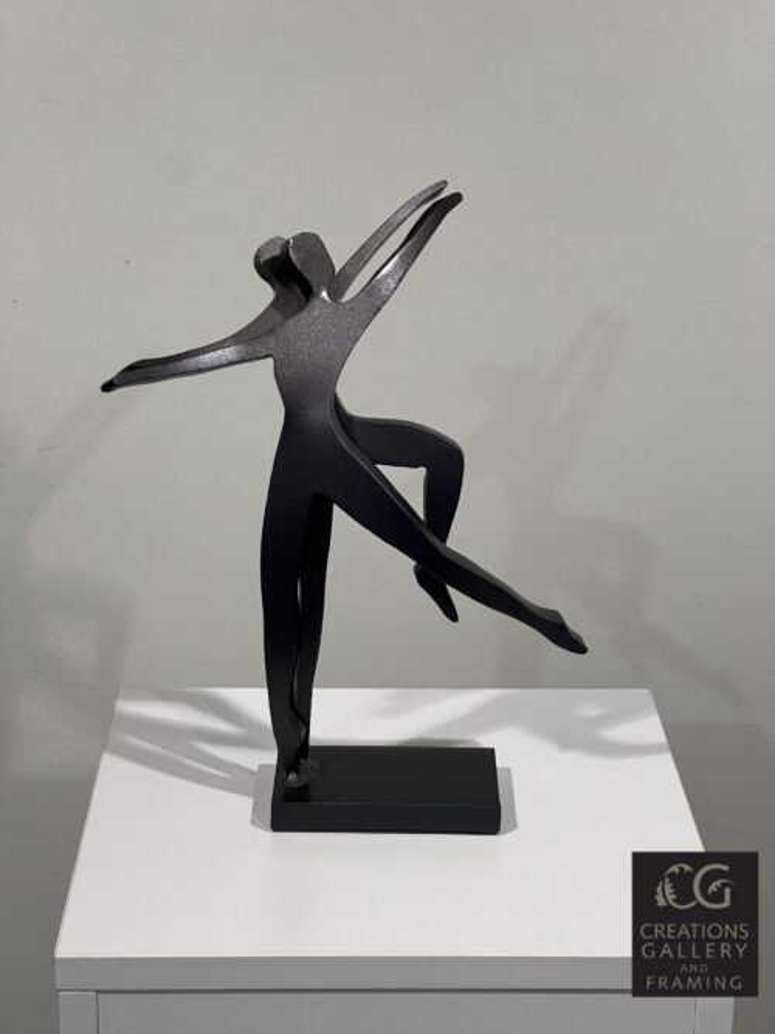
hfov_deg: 19.1
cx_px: 388
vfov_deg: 25.3
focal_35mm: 77
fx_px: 2299
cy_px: 517
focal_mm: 9
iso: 125
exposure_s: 1/120
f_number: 2.8
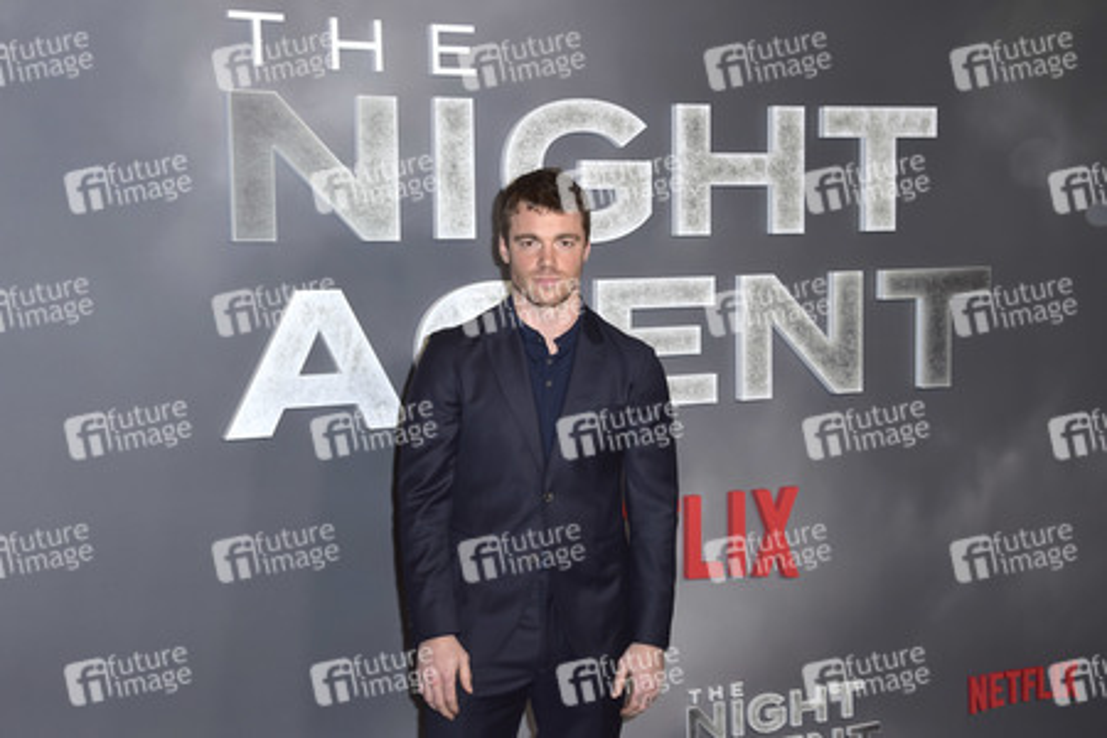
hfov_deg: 41.1
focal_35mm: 48
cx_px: 554
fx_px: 1476
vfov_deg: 28.1
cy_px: 369
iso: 400
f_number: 6.3
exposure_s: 1/250
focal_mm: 48
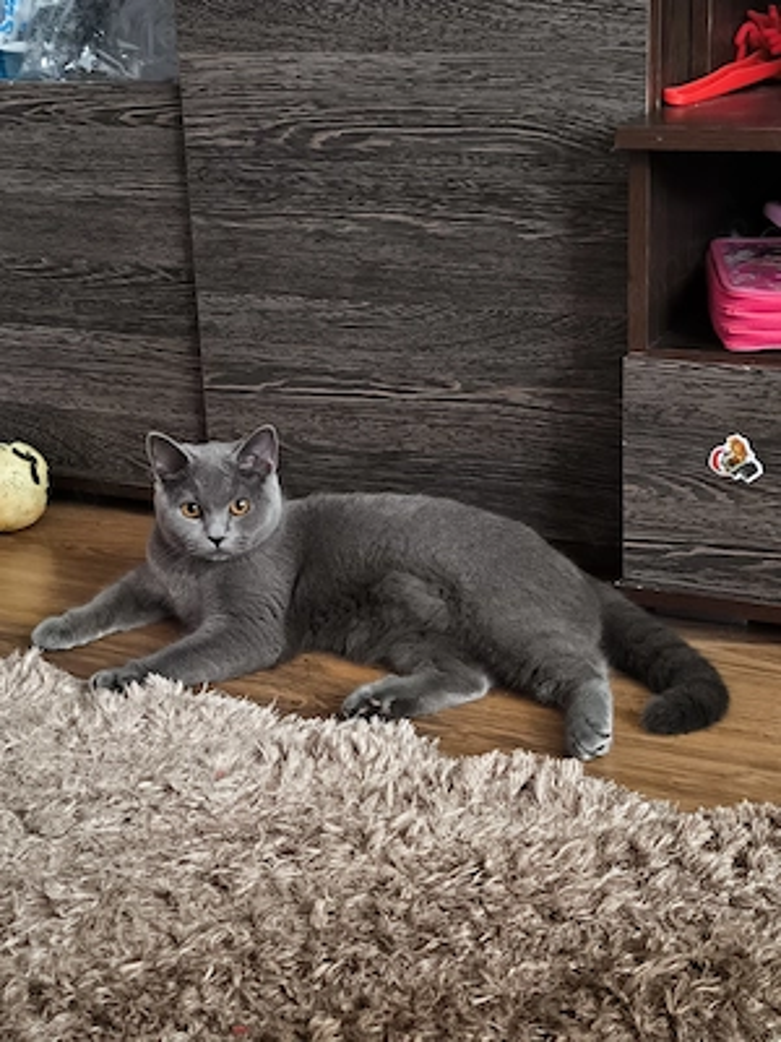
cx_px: 390
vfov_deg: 32.7
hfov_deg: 24.8
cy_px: 521
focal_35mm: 59
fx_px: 1775
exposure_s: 1/20
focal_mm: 6.92
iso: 2000
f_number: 1.9
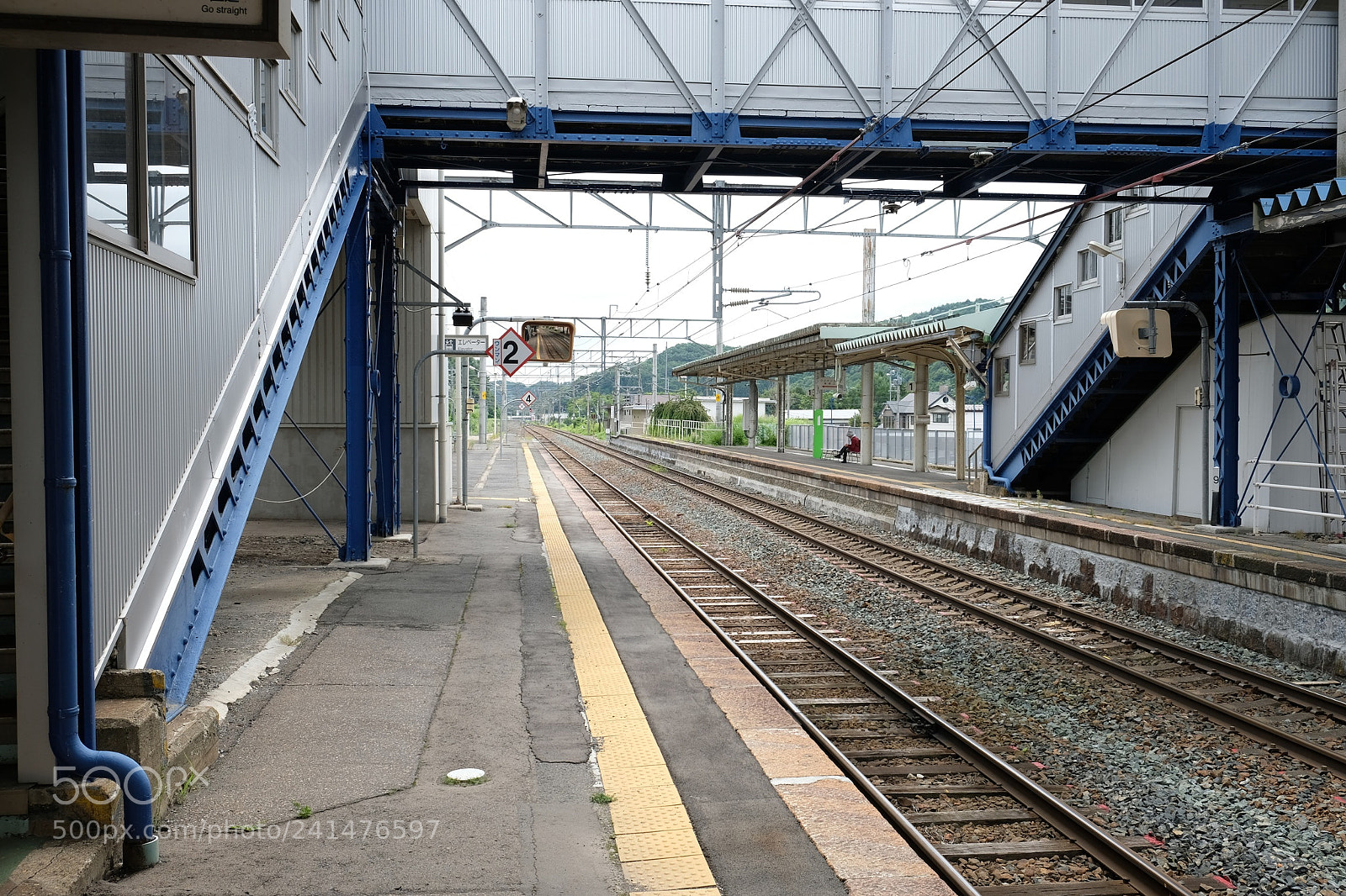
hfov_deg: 57.2
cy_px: 448
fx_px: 1233
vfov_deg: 40.0
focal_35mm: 33
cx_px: 673
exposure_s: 1/320
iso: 200
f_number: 5.6
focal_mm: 22.3
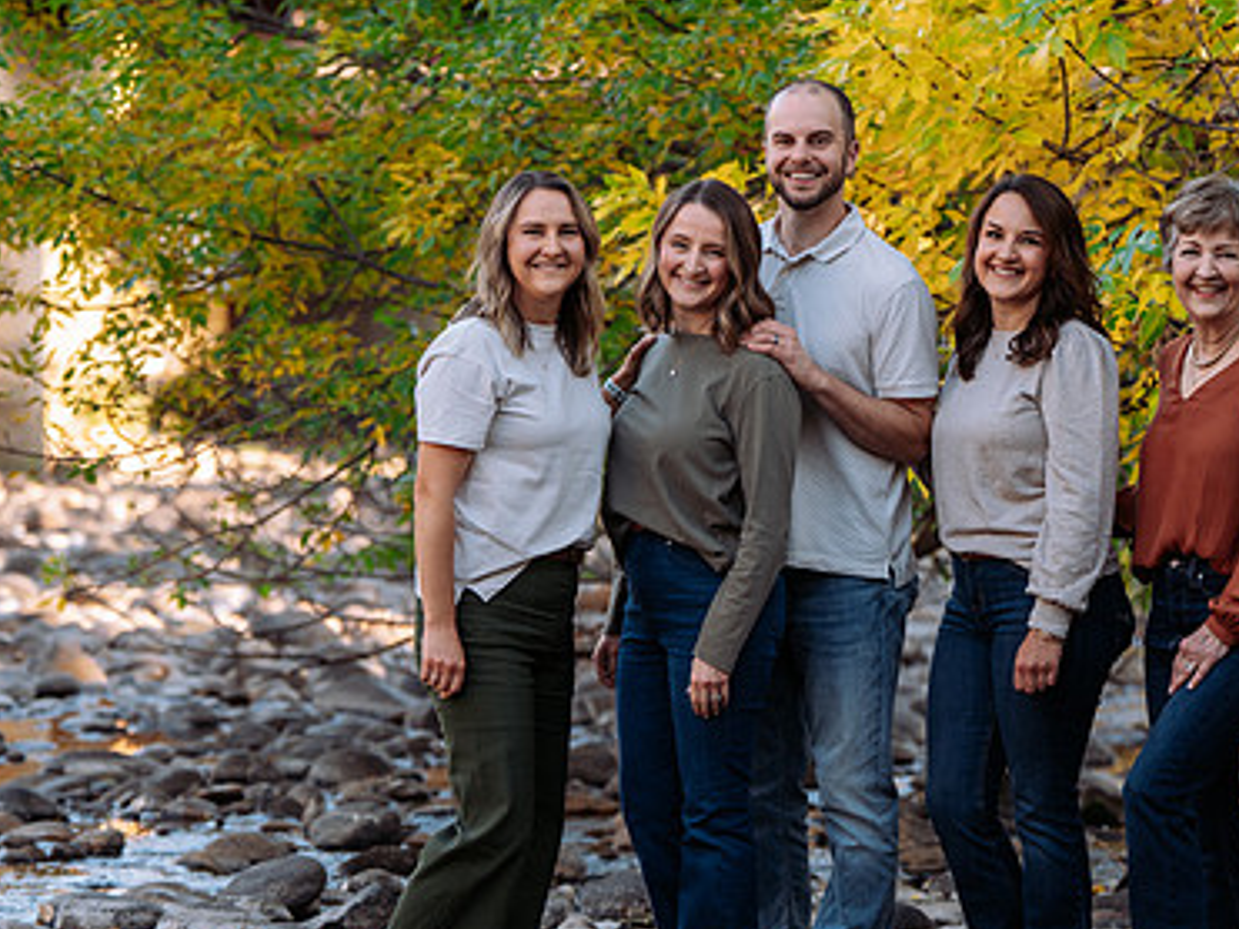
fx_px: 5940
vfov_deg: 8.9
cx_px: 781
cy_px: 503
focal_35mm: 166
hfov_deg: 11.9
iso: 80
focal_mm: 98
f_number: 2.8
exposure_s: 1/80
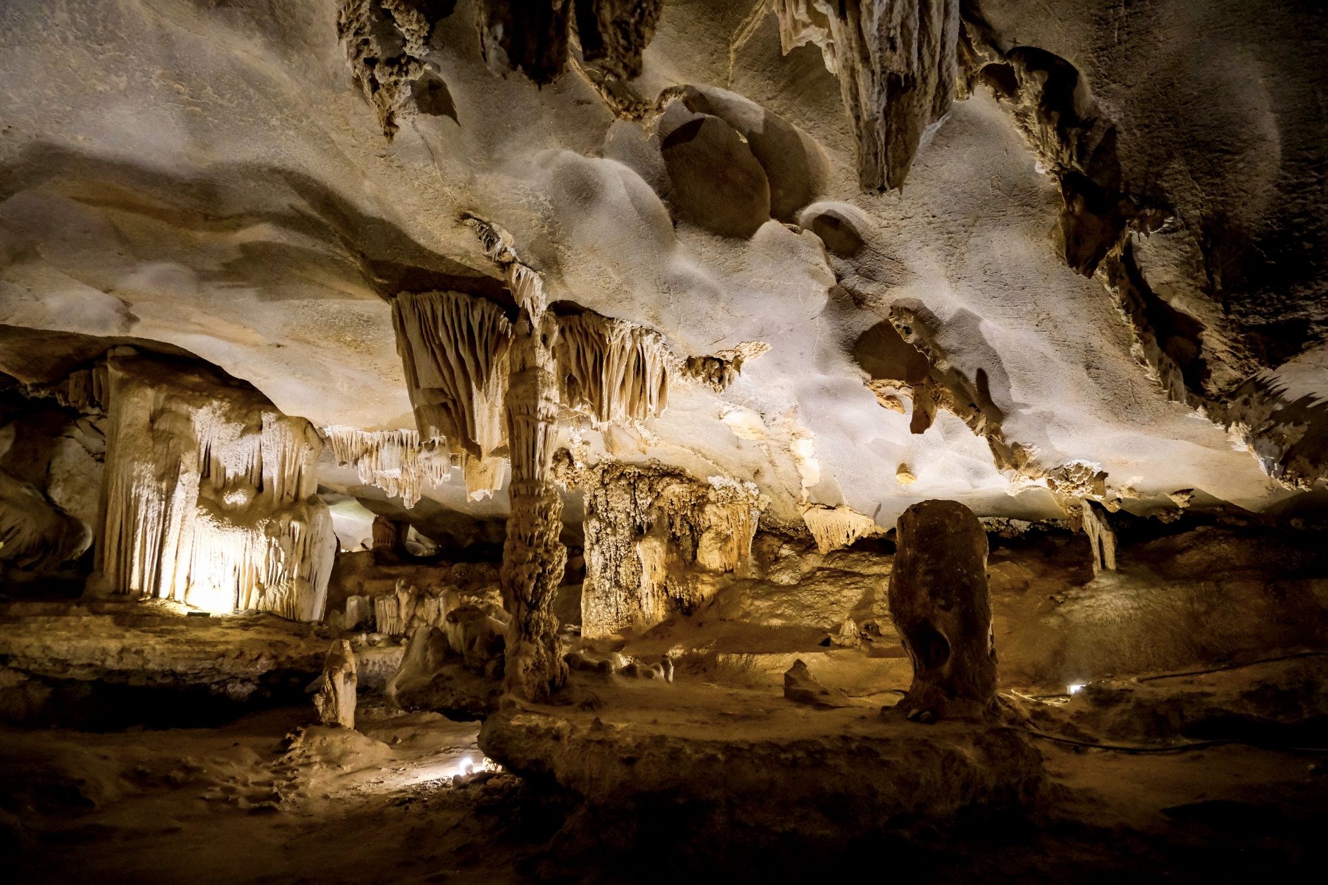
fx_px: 848
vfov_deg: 55.1
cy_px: 442
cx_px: 664
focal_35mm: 23
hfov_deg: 76.1
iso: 4000
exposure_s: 1/100
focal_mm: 15
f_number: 3.5
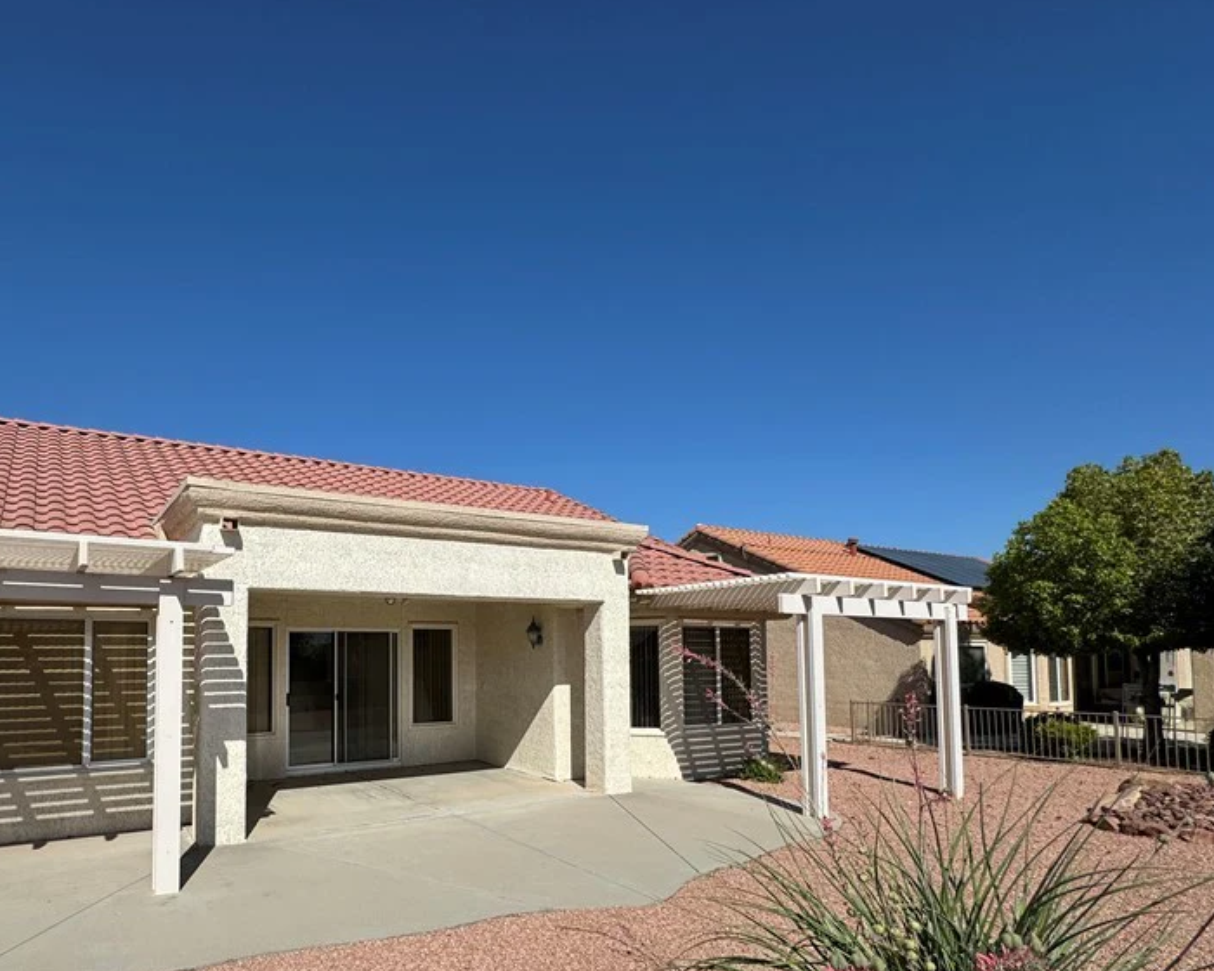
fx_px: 719
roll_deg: +0.0
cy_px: 619
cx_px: 428
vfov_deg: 66.8
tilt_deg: +2.4
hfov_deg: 78.4
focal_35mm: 20
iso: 50
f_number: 2.2
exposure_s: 1/4630
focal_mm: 2.22
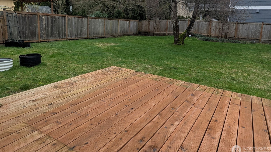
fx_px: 129
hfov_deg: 92.6
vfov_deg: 59.8
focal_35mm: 18
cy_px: 52
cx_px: 137
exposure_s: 1/233
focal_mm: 2.22
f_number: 2.2
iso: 44
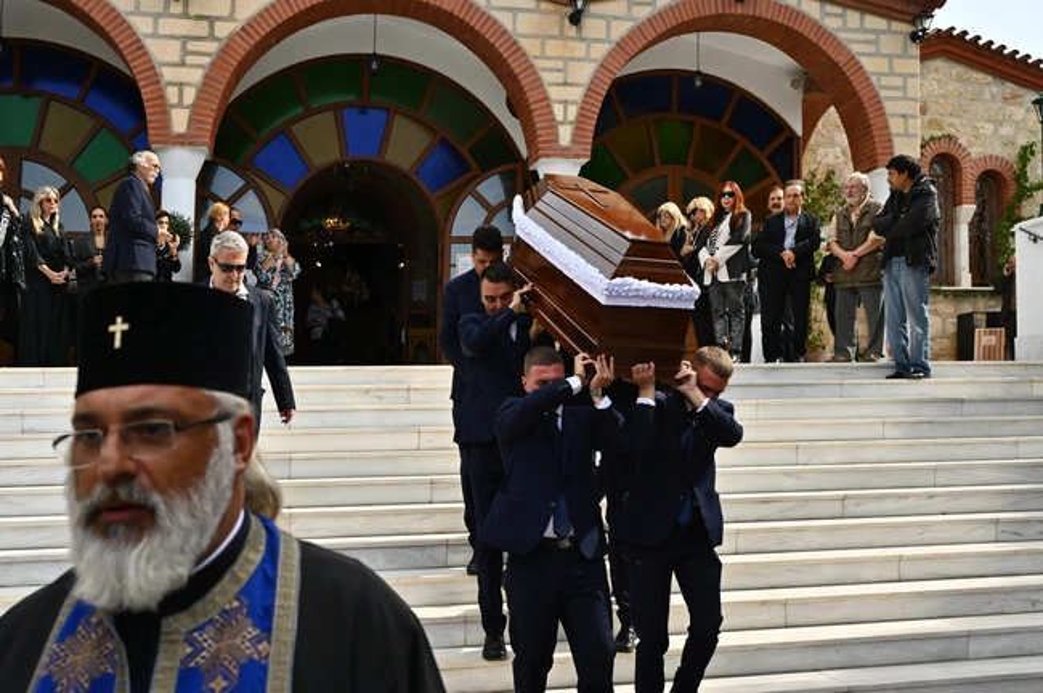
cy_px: 346
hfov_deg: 53.2
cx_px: 522
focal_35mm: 36
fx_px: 1042
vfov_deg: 36.8
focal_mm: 36
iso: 250
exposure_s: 1/800
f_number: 6.3
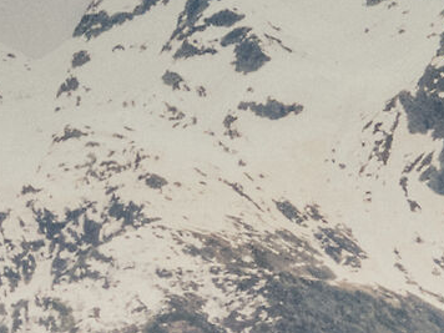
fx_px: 2591
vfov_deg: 7.3
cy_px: 365
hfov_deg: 9.5
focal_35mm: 202
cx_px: 701
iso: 1000
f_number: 11
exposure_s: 1/250
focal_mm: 15
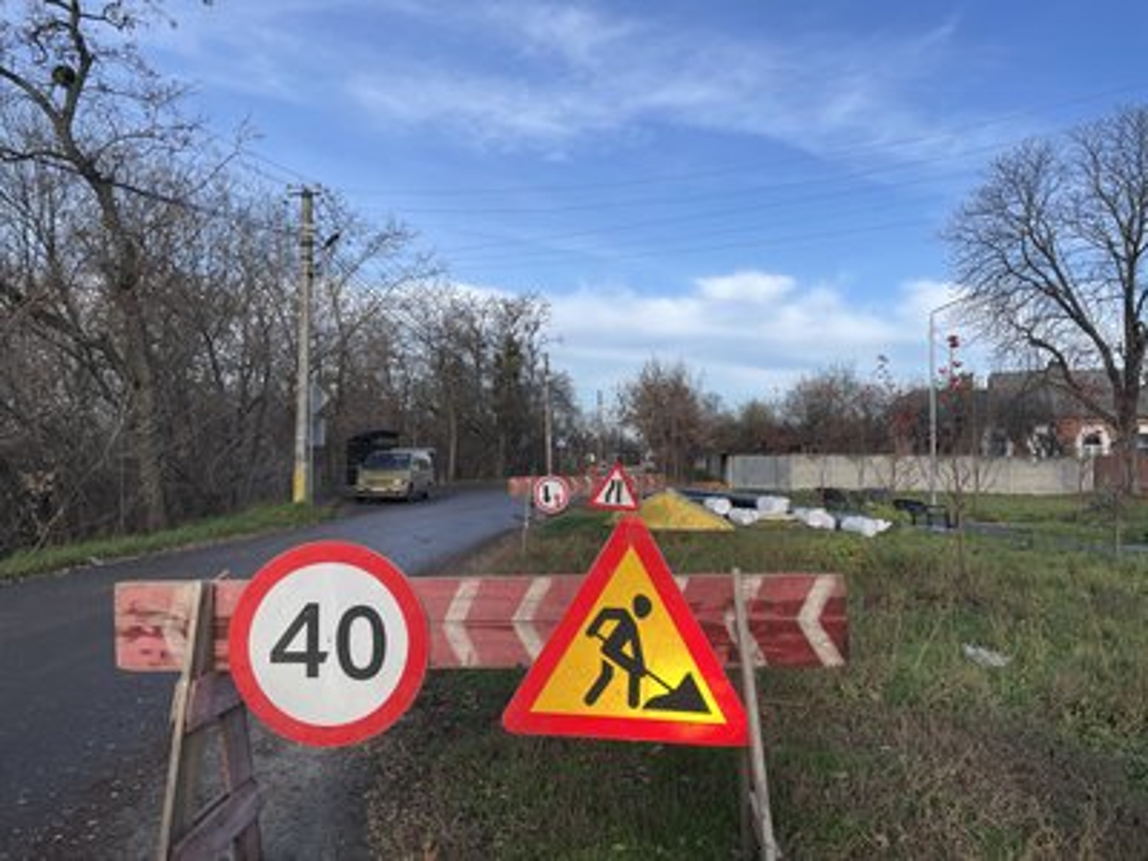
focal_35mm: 26
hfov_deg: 67.3
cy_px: 430
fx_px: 862
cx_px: 574
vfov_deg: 53.1
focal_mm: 4.2
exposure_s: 1/2020
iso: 32
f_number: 1.6
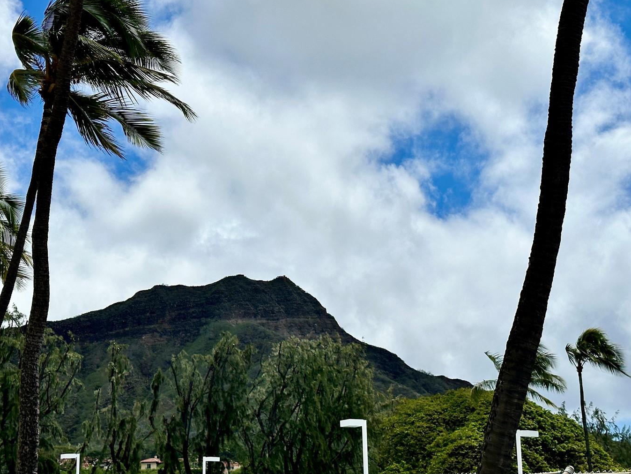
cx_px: 298
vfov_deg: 25.7
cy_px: 252
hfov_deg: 33.8
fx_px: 1039
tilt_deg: +13.0
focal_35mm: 57
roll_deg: -0.3
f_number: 1.78
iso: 64
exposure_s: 1/12048
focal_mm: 6.86
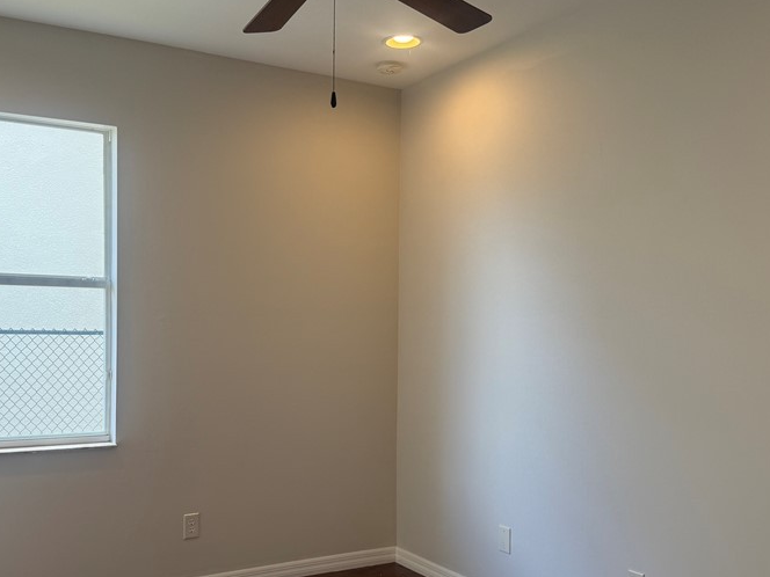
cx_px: 357
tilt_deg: -0.5
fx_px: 823
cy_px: 338
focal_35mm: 37
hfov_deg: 50.1
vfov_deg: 38.5
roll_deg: -0.9
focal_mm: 6.76
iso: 100
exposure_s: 1/148
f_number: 1.78
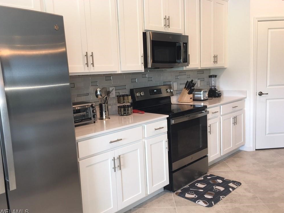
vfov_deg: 46.8
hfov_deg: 60.0
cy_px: 108
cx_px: 141
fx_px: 246
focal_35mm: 30
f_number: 2.2
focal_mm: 4.15
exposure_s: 1/30
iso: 32
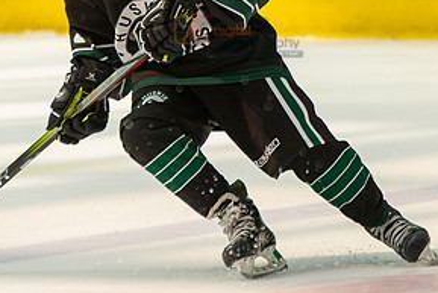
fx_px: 12160
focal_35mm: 999
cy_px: -56
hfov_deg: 2.1
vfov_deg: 1.4
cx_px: 119
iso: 1600
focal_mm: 300
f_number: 3.5
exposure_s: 1/3200
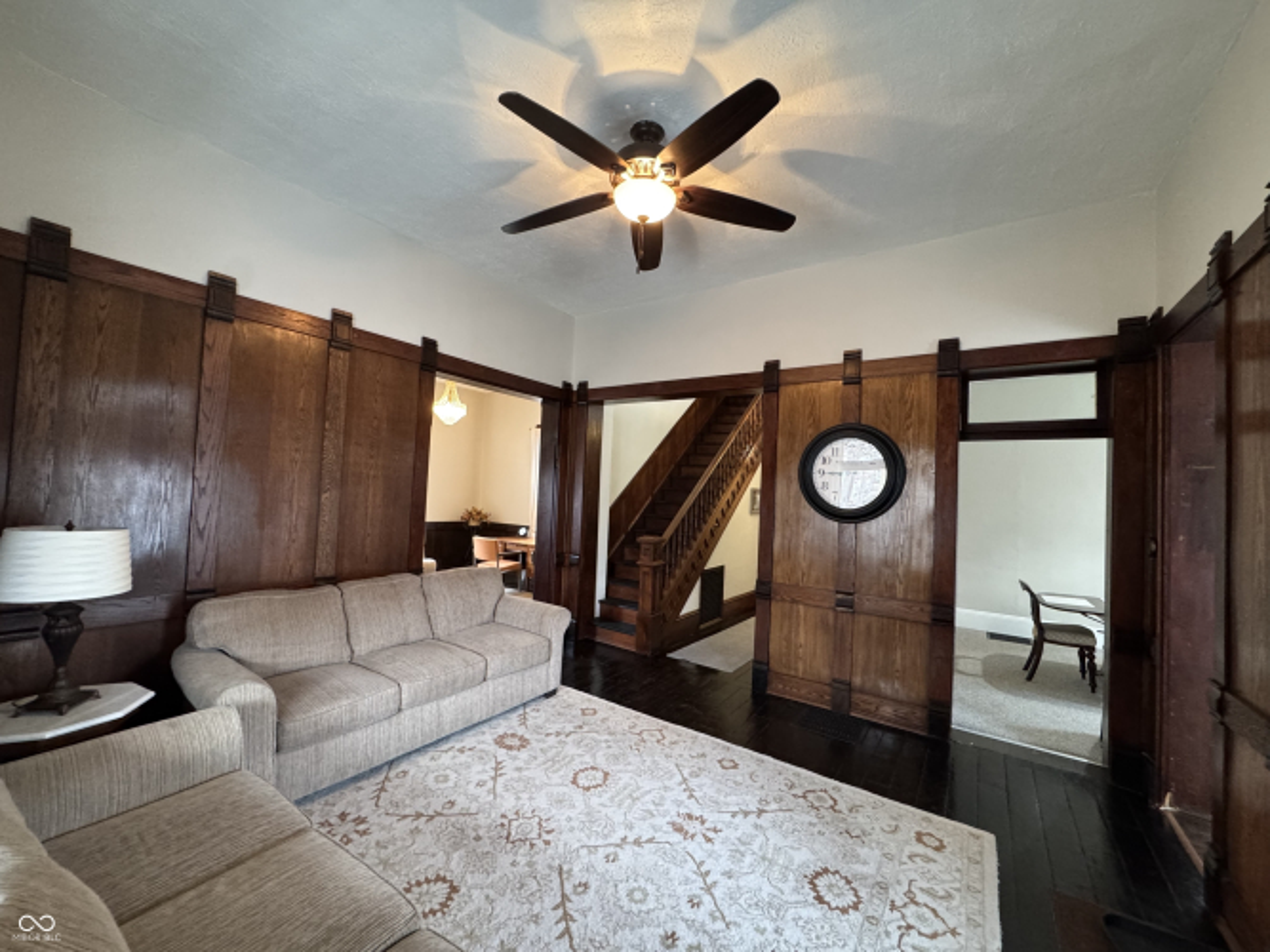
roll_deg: -2.2
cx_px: 635
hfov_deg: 102.1
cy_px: 476
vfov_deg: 85.7
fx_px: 514
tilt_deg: +1.2
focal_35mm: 14
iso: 640
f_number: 2.2
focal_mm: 2.22
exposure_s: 1/60
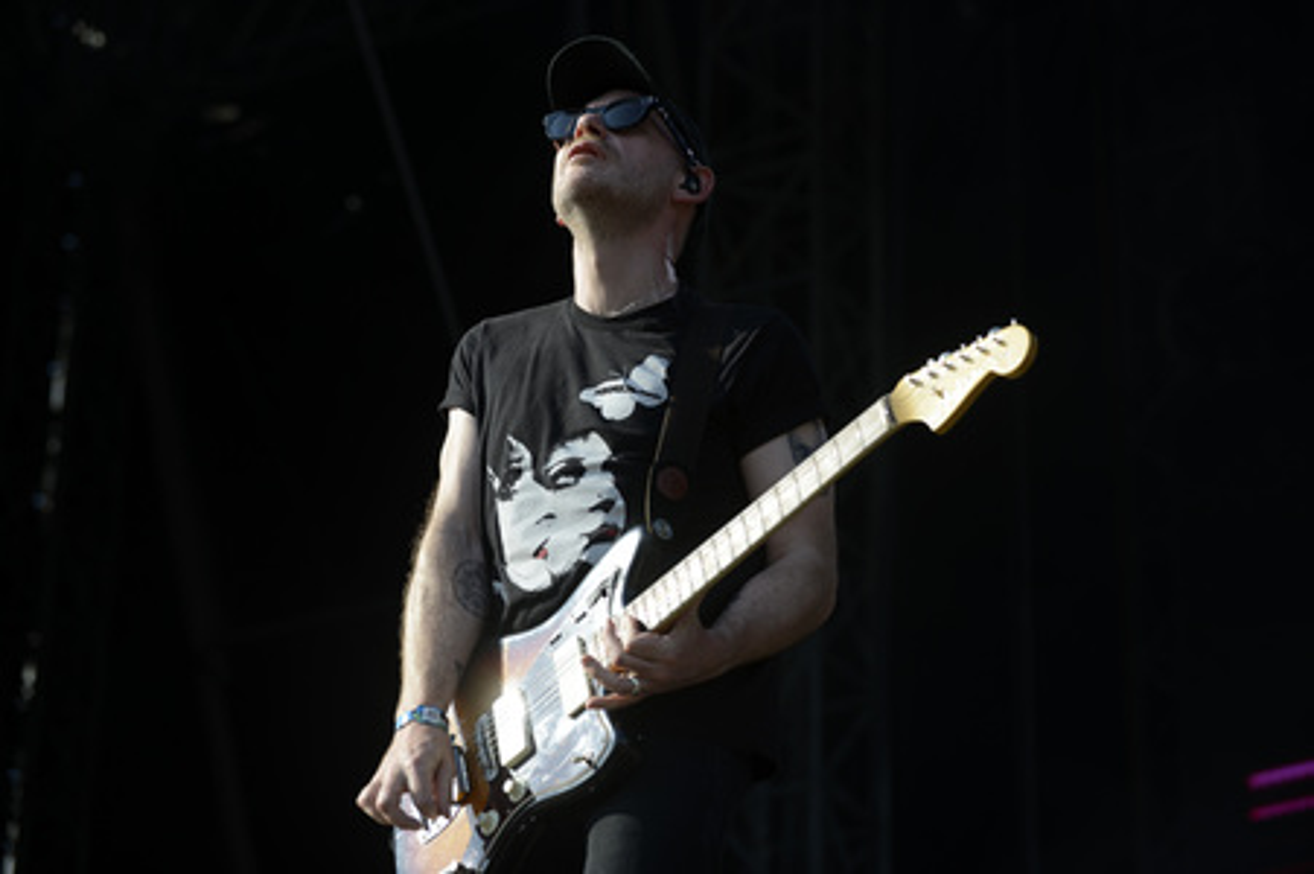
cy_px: 437
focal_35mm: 98
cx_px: 657
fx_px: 3574
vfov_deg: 13.9
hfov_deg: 20.8
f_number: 4.5
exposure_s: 1/640
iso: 100
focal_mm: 98
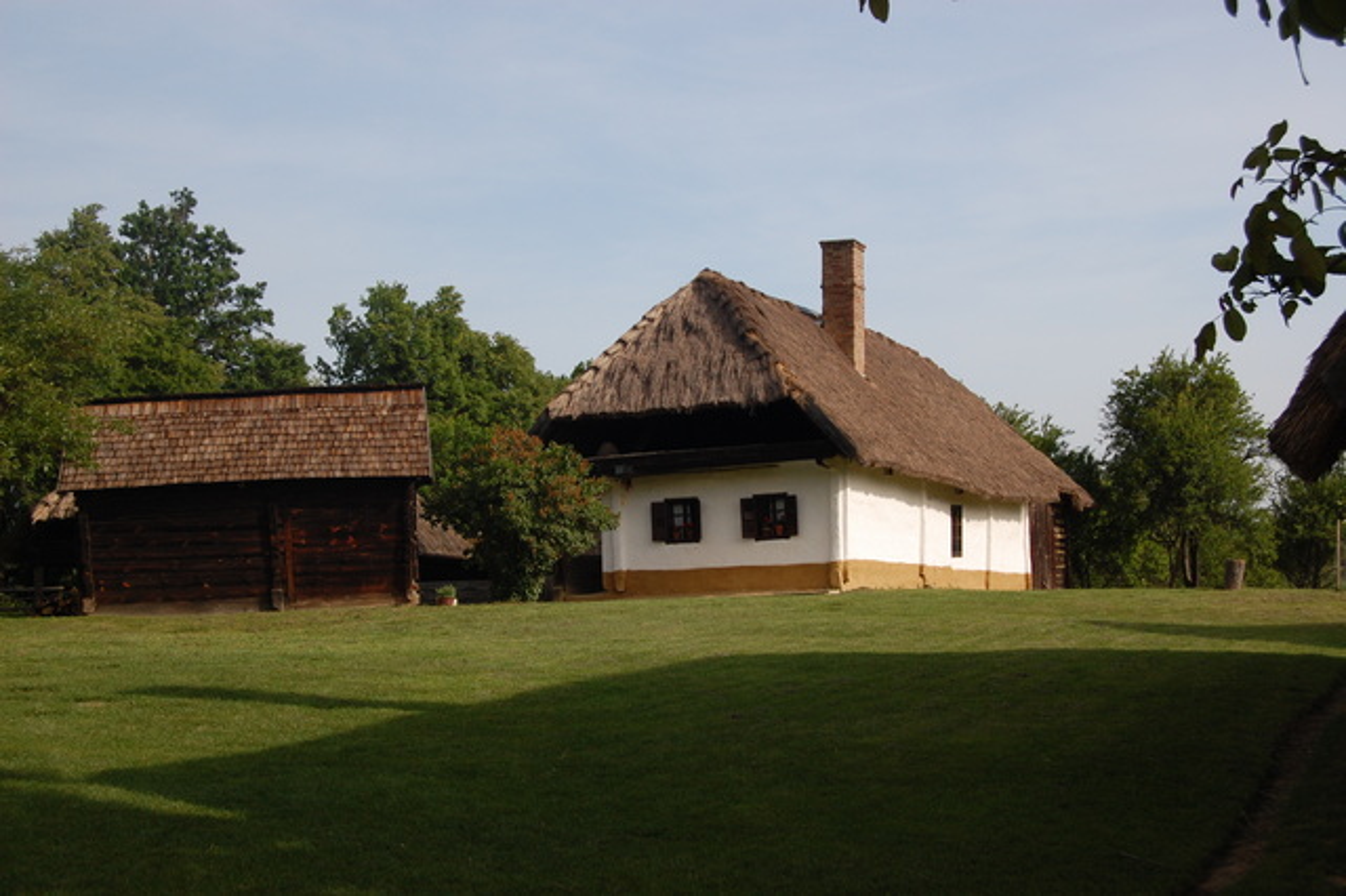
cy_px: 448
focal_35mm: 57
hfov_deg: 35.1
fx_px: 2130
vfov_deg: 23.8
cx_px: 673
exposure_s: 1/320
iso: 400
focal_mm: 38
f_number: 9
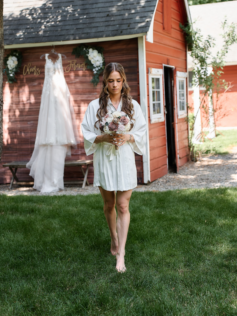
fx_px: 584
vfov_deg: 30.2
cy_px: 143
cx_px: 119
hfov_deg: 22.9
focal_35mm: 64
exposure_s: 1/1600
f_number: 2.8
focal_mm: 59
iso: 800
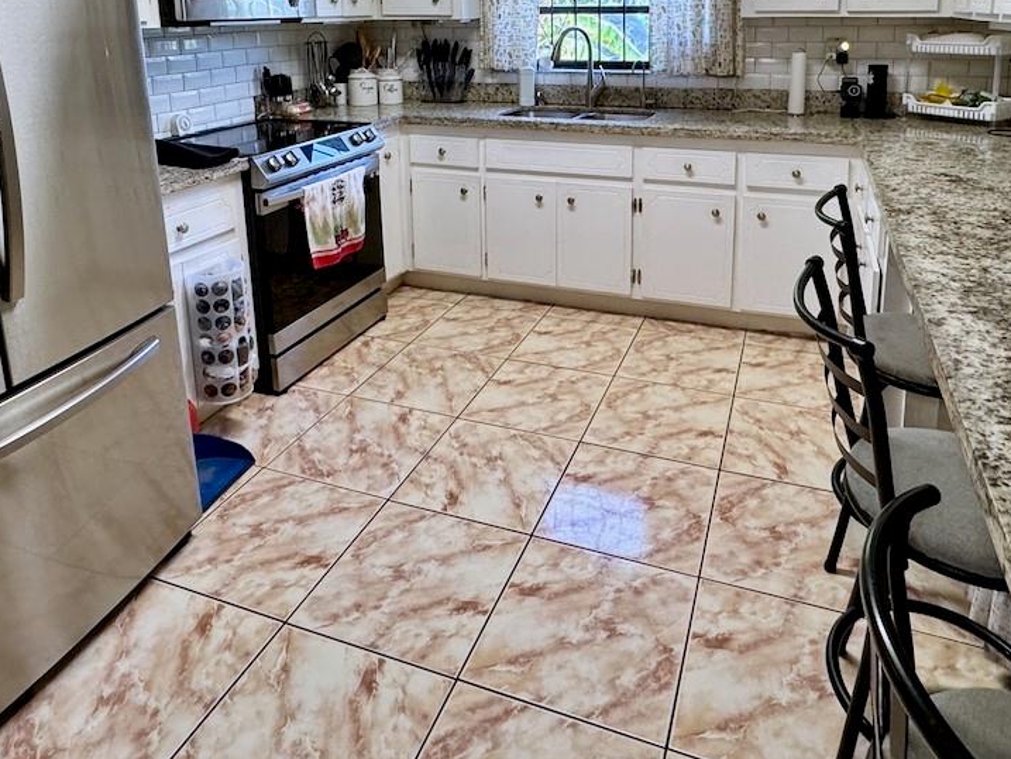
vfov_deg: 51.1
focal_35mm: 25
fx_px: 730
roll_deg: -0.2
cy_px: 140
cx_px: 544
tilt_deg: -10.9
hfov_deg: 69.3
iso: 250
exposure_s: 1/120
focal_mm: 2.22
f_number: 2.2
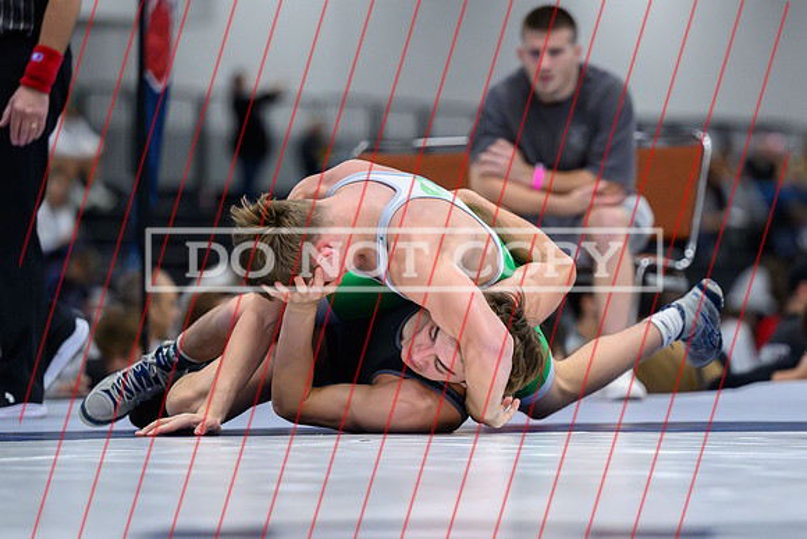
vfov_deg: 6.1
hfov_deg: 9.2
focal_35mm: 225
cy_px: 307
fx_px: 5040
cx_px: 501
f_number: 2.8
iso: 9000
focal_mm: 145
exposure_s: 1/800
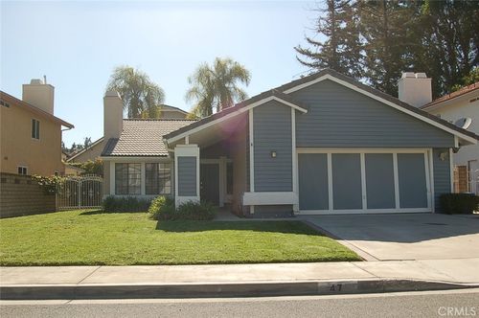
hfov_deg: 55.2
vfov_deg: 38.3
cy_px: 159
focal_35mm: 34
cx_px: 240
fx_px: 458
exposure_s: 1/250
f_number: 8
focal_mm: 23
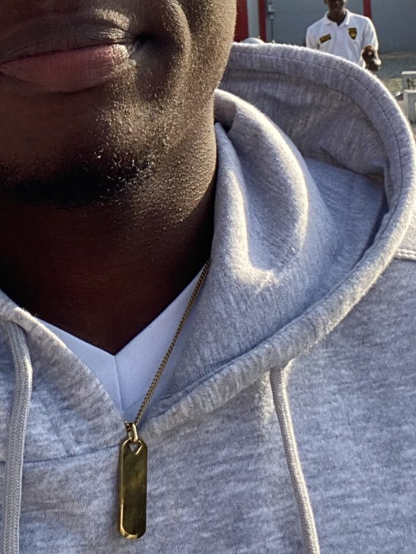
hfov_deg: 18.4
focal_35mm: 79
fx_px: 1266
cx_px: 66
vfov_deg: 23.6
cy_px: -2
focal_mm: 2.71
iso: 25
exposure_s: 1/195
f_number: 2.2
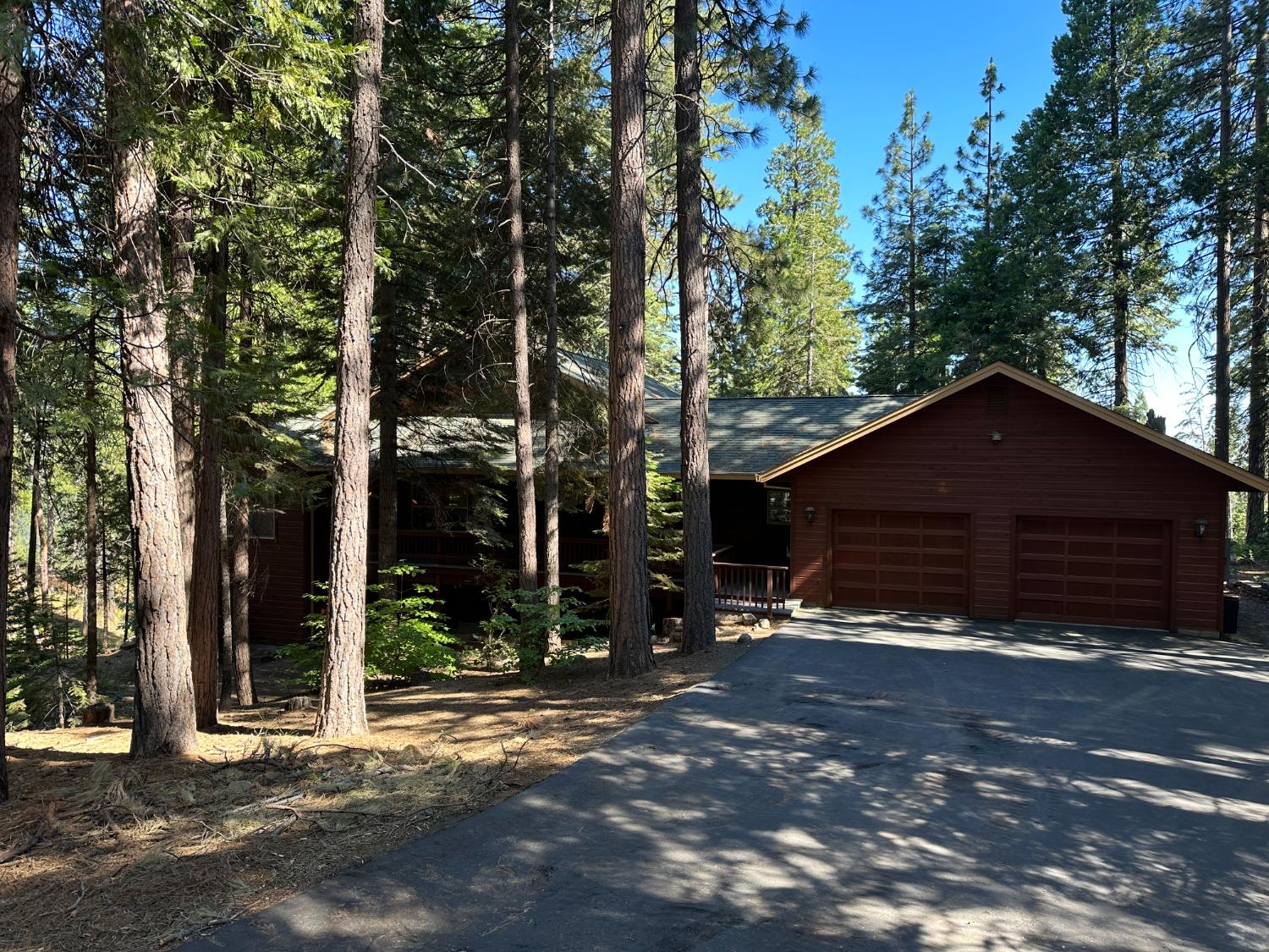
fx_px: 880
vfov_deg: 56.8
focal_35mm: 24
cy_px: 476
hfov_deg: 71.6
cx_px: 634
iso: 80
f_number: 1.78
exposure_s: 1/337
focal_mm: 6.86
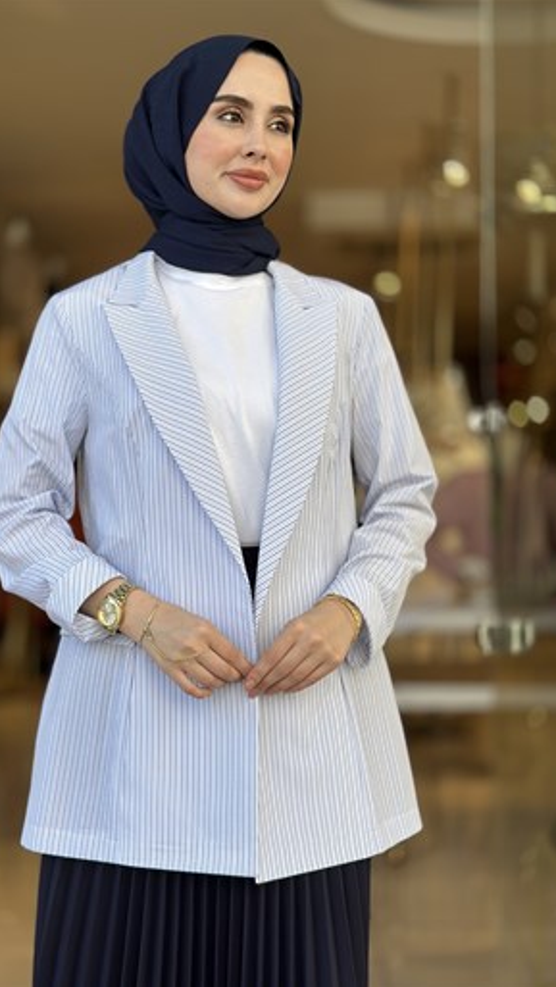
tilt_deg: -0.4
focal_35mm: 53
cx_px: 217
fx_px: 1388
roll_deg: -0.7
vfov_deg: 39.2
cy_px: 496
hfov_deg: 22.6
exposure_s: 1/612
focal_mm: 6.86
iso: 80
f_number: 1.78
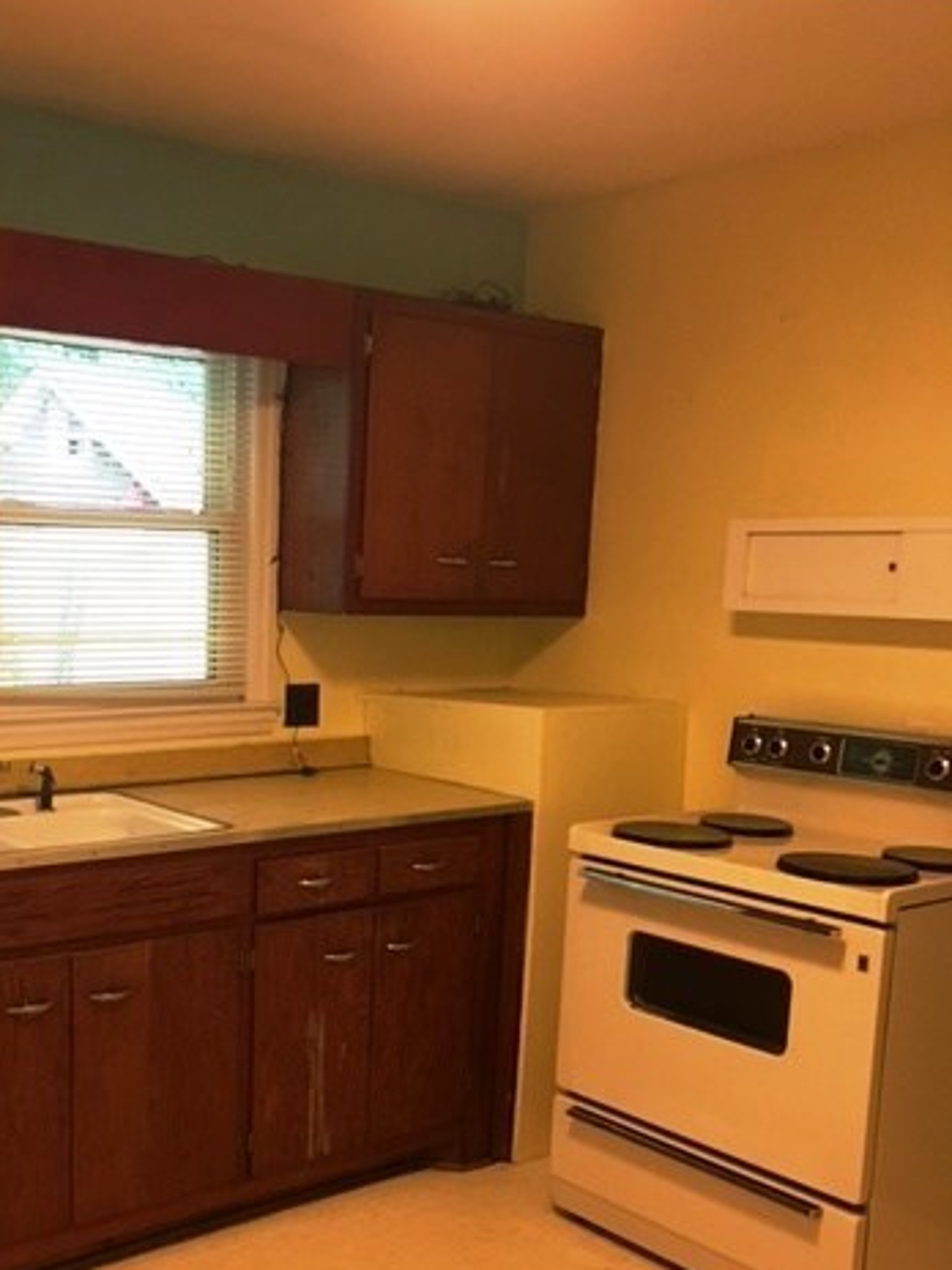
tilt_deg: -8.2
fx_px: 1467
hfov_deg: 35.5
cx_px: 298
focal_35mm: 40
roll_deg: -1.4
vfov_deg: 46.3
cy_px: 805
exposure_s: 1/30
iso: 160
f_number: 2.2
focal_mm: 4.15
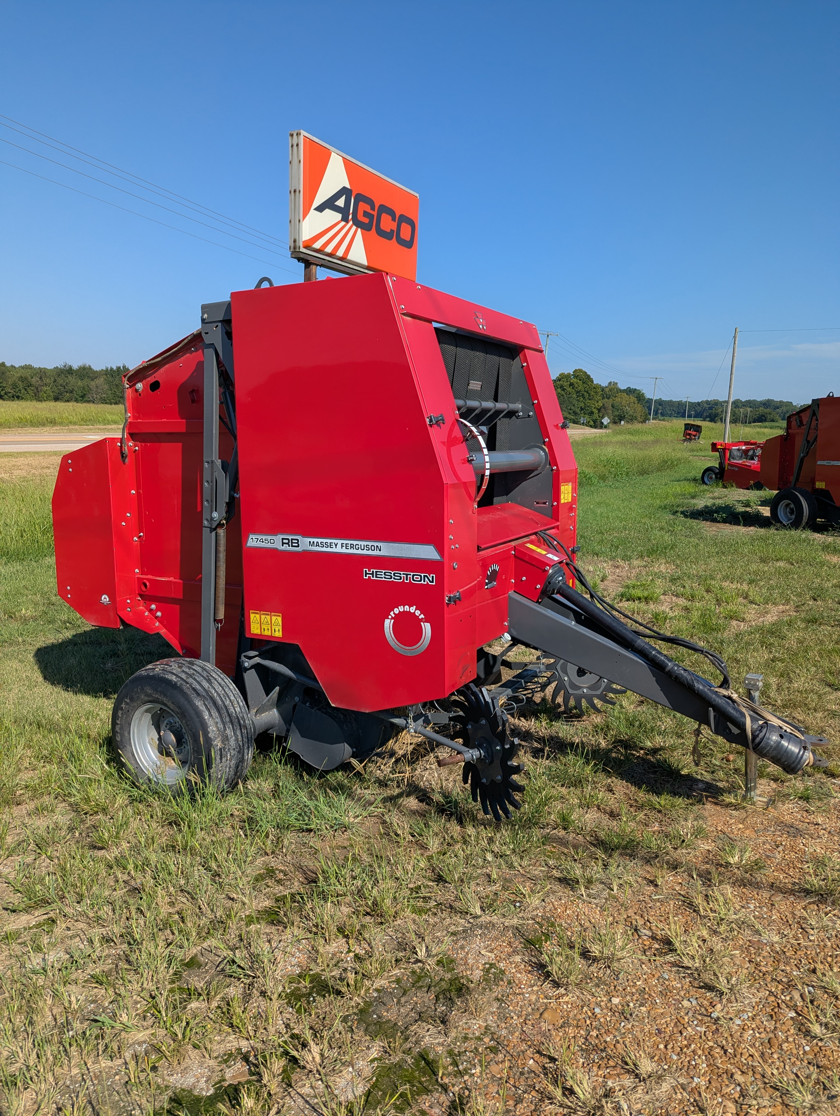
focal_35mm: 24
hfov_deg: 56.9
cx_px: 420
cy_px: 558
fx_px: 775
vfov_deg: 71.5
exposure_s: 1/2513
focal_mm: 6.81
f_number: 1.85
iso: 42
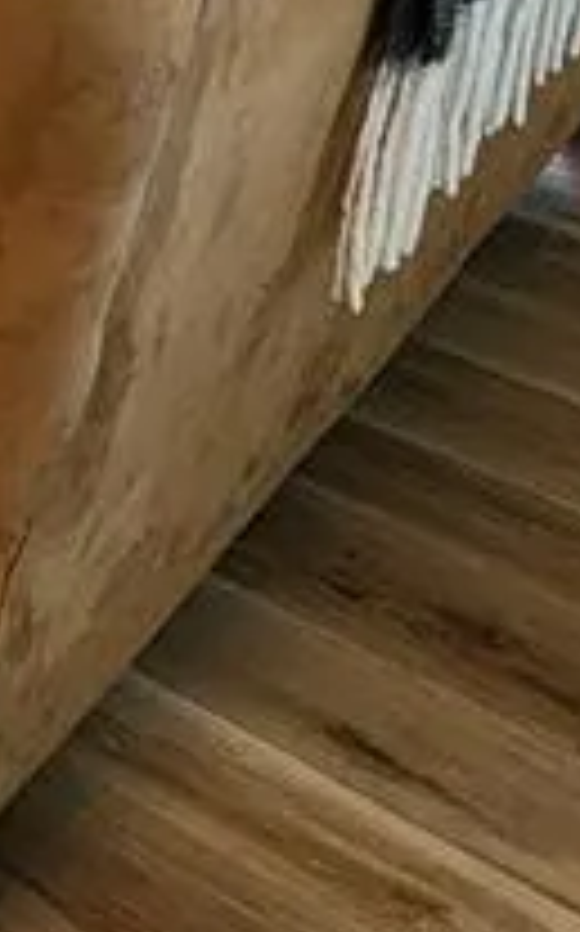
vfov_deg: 21.8
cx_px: -1039
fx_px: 2028
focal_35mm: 80
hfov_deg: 11.5
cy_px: -437
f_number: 2.2
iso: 250
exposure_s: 1/60
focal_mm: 2.2
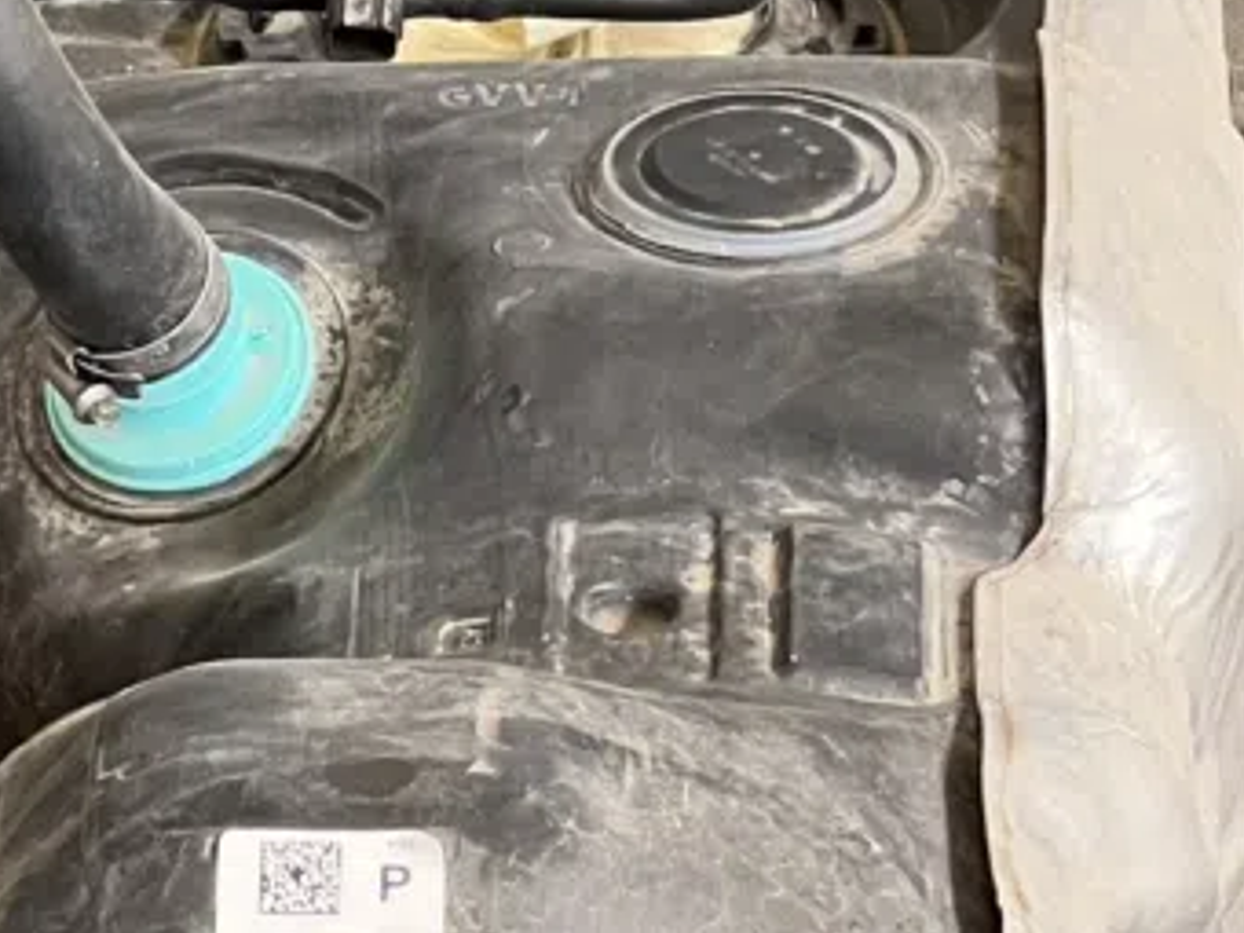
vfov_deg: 10.2
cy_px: 355
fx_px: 5211
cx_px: 516
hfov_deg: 13.6
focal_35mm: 145
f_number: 2.8
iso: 250
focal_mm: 9
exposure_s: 1/60
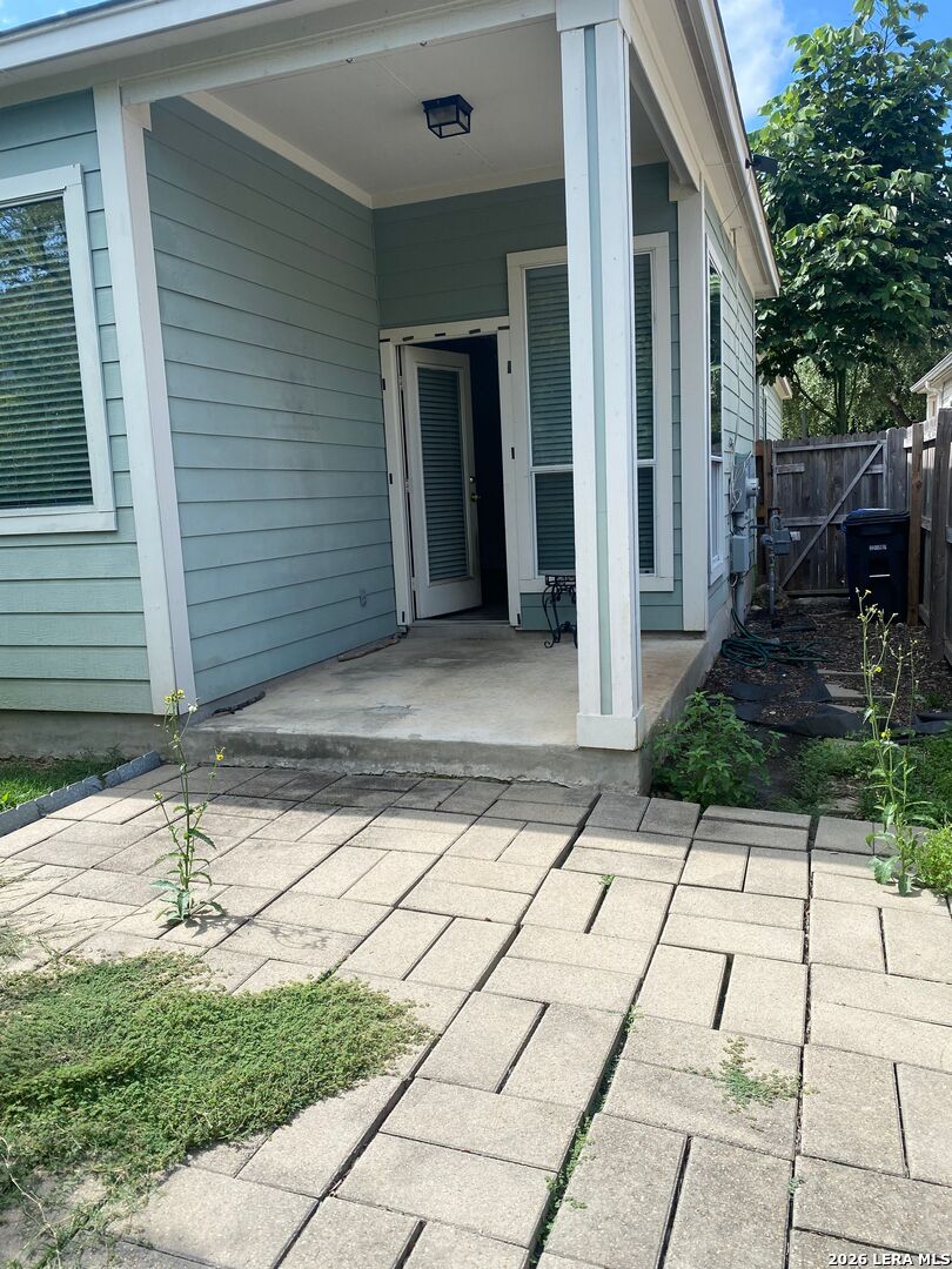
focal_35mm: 26
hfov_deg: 53.1
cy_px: 634
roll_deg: +1.7
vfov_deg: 67.3
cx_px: 476
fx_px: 953
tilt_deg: -5.8
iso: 32
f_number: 1.8
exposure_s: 1/1016
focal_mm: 4.25
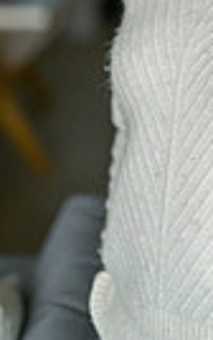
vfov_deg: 12.0
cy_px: -74
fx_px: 1585
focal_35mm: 171
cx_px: 287
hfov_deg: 7.6
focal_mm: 50
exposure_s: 1/400
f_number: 1.2
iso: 1600
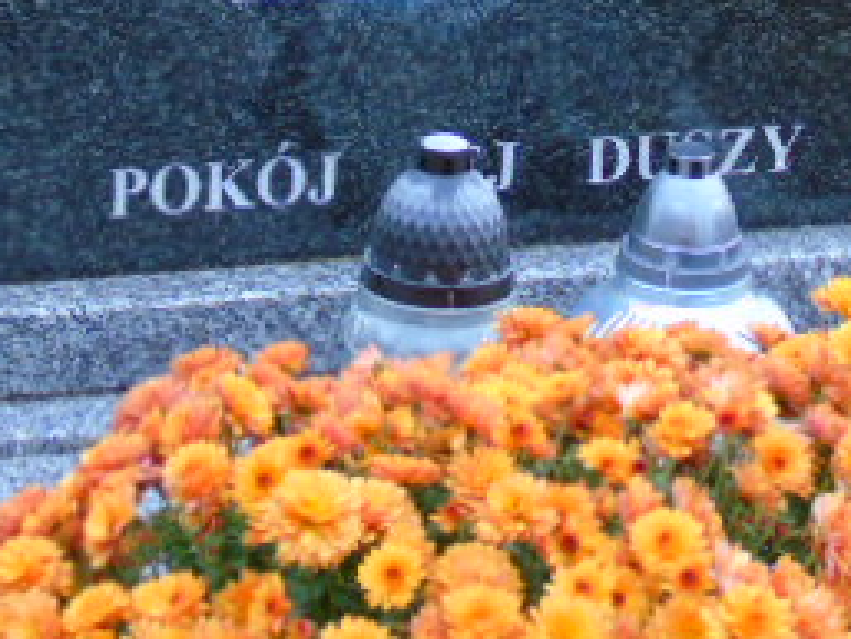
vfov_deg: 8.3
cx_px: 371
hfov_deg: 11.2
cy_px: -113
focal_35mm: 177
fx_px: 4353
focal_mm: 13
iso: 160
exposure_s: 1/30
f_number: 4.7
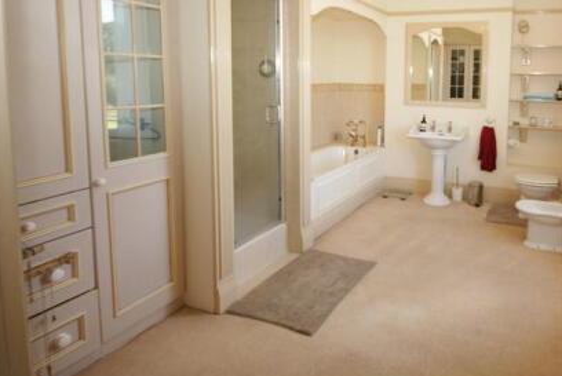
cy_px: 103
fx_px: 375
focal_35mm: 24
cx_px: 396
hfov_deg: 70.4
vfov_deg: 51.4
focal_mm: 10
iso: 400
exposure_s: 1/100
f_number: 4
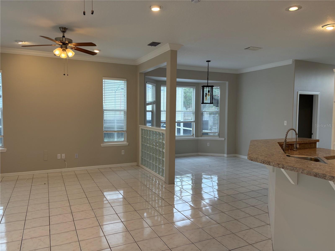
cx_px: 168
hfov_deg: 67.3
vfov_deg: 53.1
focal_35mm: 26
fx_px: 252
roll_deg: -0.4
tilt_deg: -2.0
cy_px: 126
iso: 50
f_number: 1.6
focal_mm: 5.96
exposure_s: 1/120
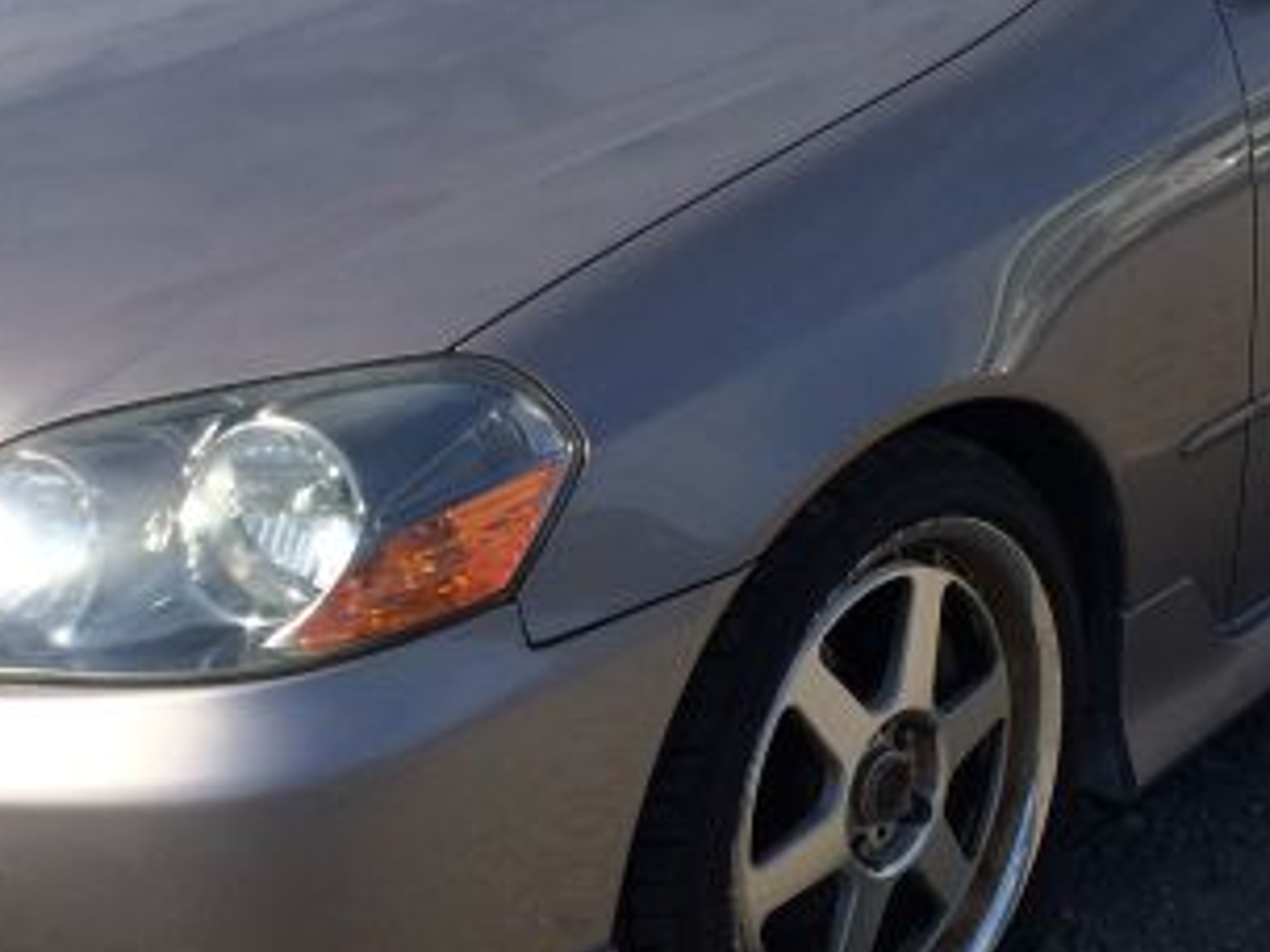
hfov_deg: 24.7
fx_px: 2898
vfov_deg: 18.6
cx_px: 673
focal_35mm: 79
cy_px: 367
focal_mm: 4.12
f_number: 2.2
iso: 32
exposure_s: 1/1709
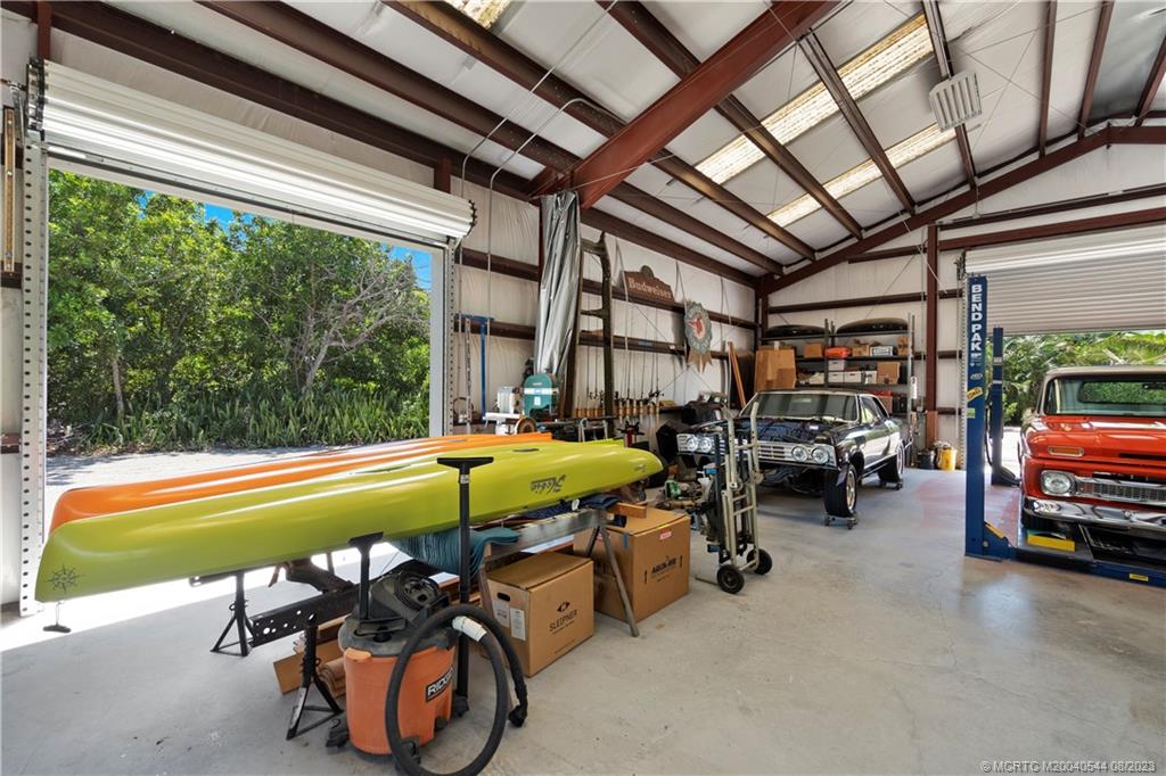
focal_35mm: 15
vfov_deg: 77.3
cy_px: 388
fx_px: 486
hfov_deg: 100.4
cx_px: 583
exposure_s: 1/15
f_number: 8
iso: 320
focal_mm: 10
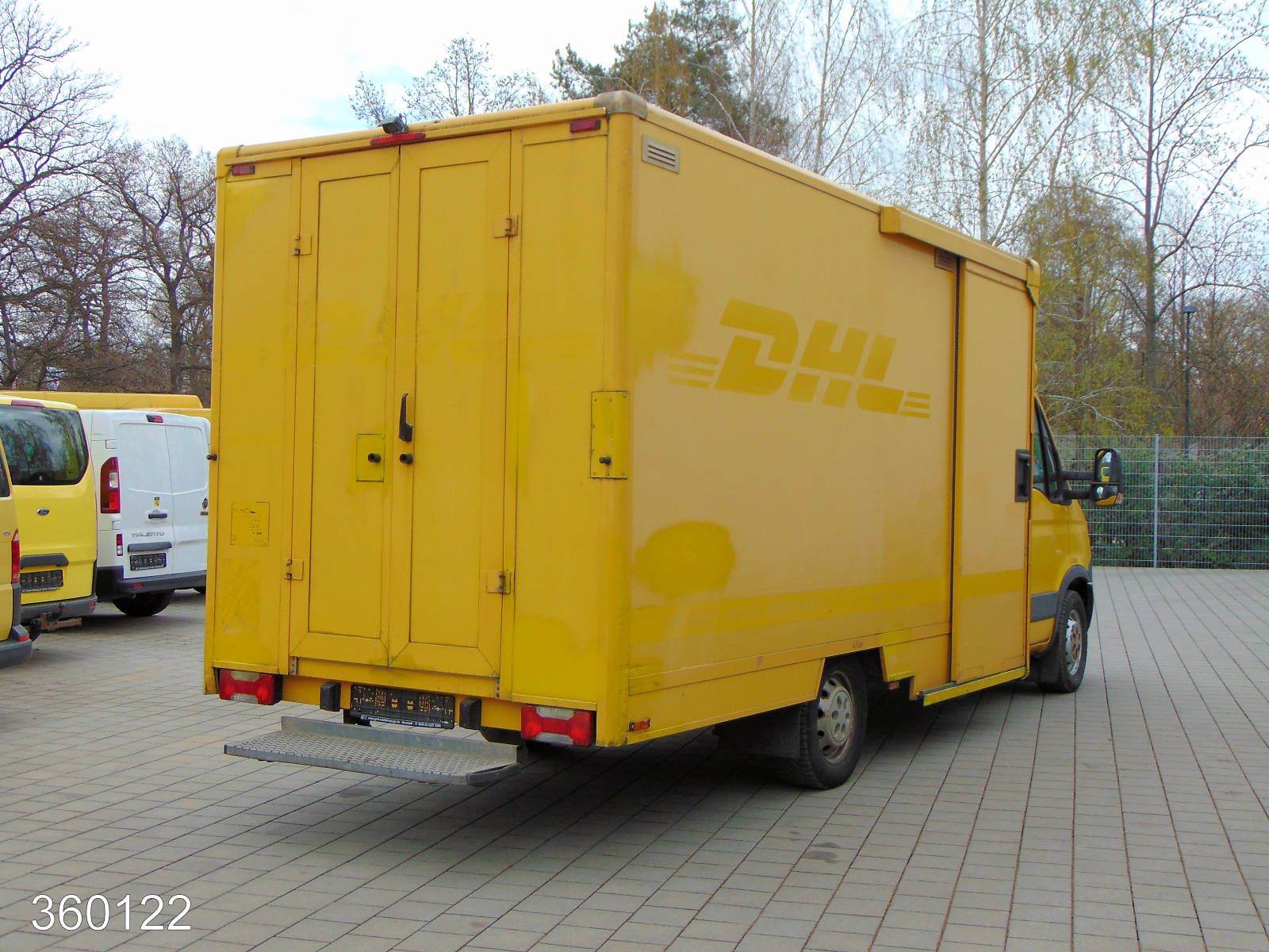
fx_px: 1540
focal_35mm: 42
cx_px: 634
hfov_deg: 44.8
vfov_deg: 34.3
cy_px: 476
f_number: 3.3
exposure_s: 1/320
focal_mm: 7.6
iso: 80
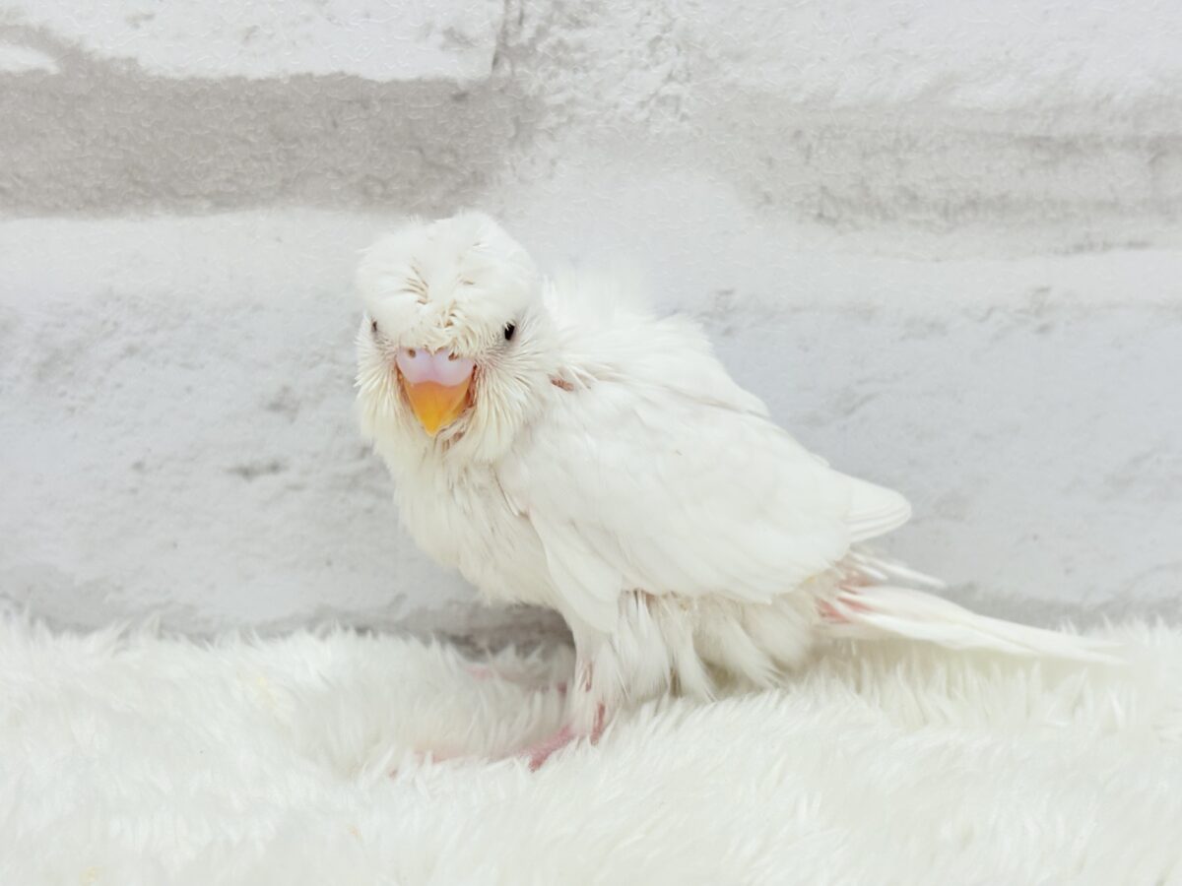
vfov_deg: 28.0
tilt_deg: -13.4
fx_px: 1776
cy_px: 443
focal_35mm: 52
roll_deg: -1.6
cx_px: 591
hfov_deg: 36.8
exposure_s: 1/100
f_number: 1.6
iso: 50
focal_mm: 5.96
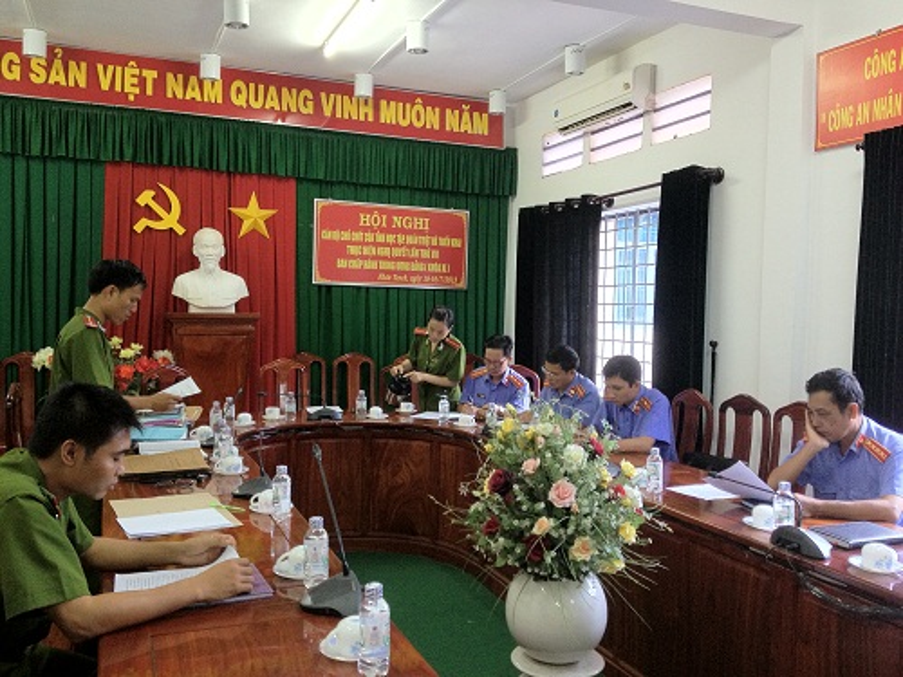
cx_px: 452
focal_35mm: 35
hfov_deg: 52.6
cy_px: 338
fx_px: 913
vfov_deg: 40.7
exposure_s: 1/20
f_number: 2.4
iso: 200
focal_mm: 4.28
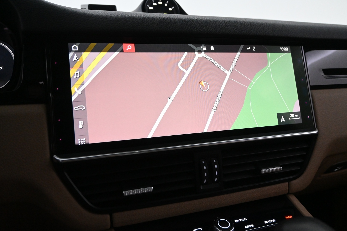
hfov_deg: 63.2
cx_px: 174
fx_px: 282
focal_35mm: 29
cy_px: 116
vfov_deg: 44.6
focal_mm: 19.5
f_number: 4.5
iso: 3200
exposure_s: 1/80
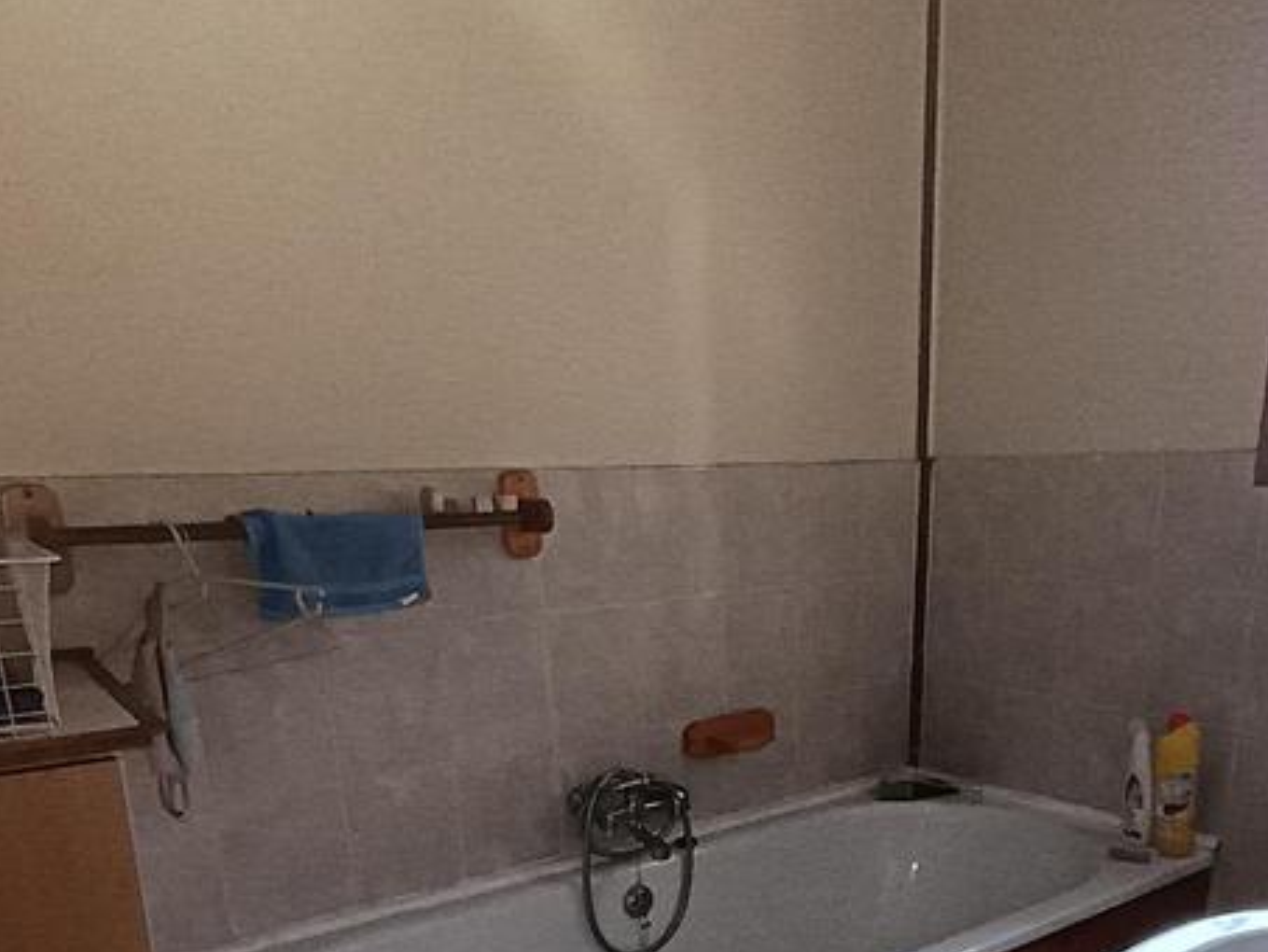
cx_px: 739
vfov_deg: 44.4
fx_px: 1099
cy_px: 773
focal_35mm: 30
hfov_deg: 59.6
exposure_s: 1/25
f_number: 2.2
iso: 836
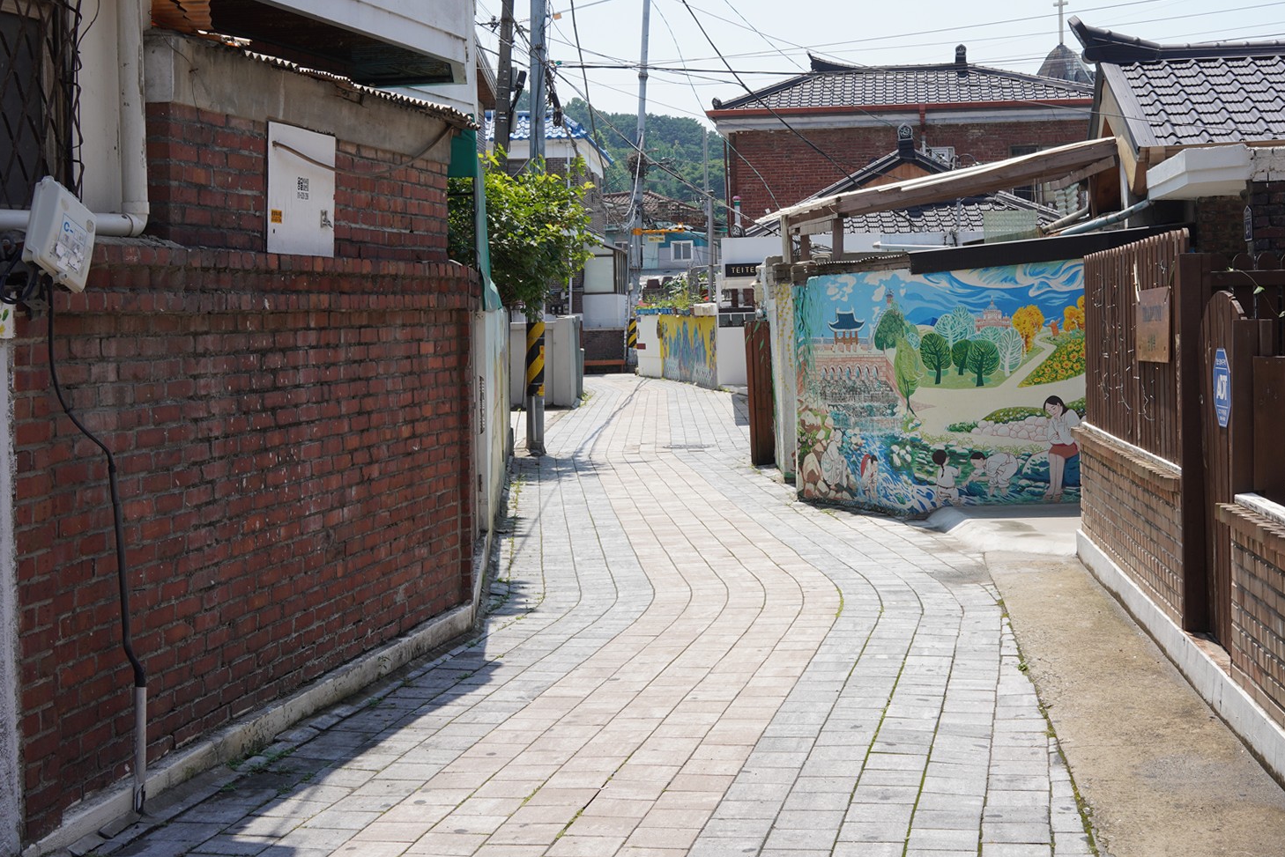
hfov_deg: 40.8
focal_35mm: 48
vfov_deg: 28.0
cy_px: 305
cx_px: 796
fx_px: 1714
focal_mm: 35
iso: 200
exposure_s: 1/125
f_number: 14
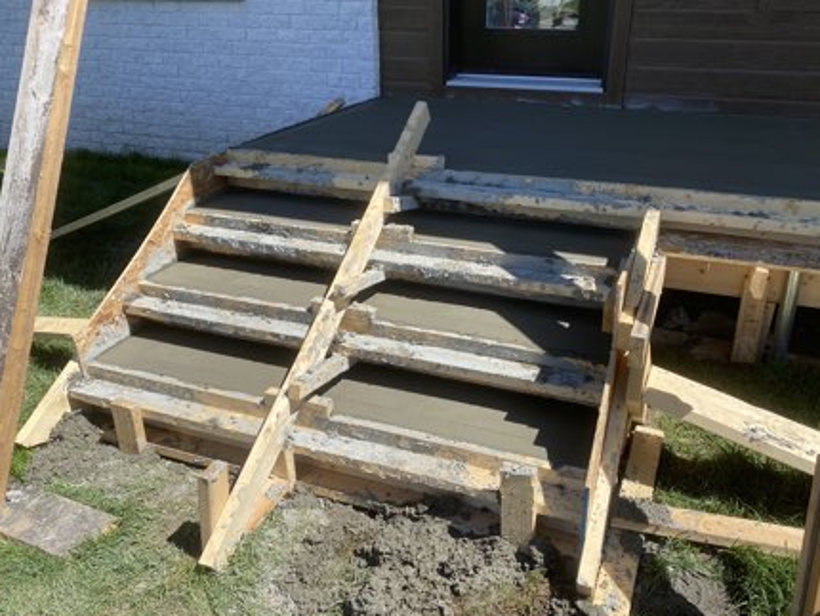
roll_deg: -0.2
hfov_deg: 61.6
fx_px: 687
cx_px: 439
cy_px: 309
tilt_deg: -25.7
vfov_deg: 48.3
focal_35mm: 29
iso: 32
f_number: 1.8
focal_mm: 4.25
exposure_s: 1/1808
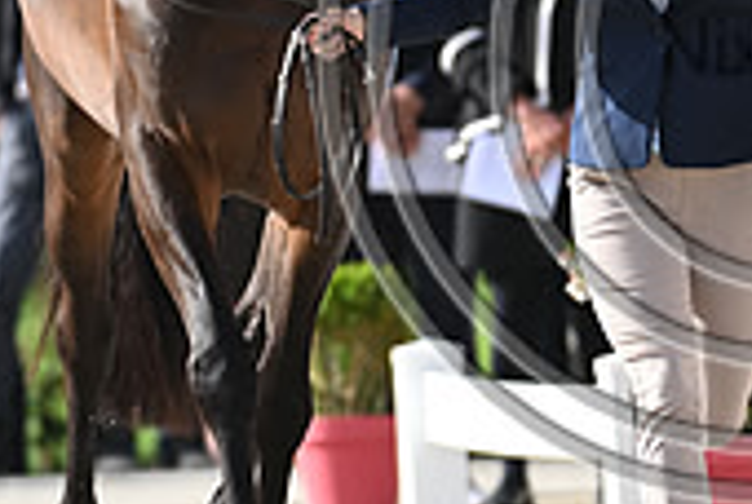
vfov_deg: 1.2
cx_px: 725
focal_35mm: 1124
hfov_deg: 1.8
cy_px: -11
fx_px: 23520
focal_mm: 330
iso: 450
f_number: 5
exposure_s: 1/1600
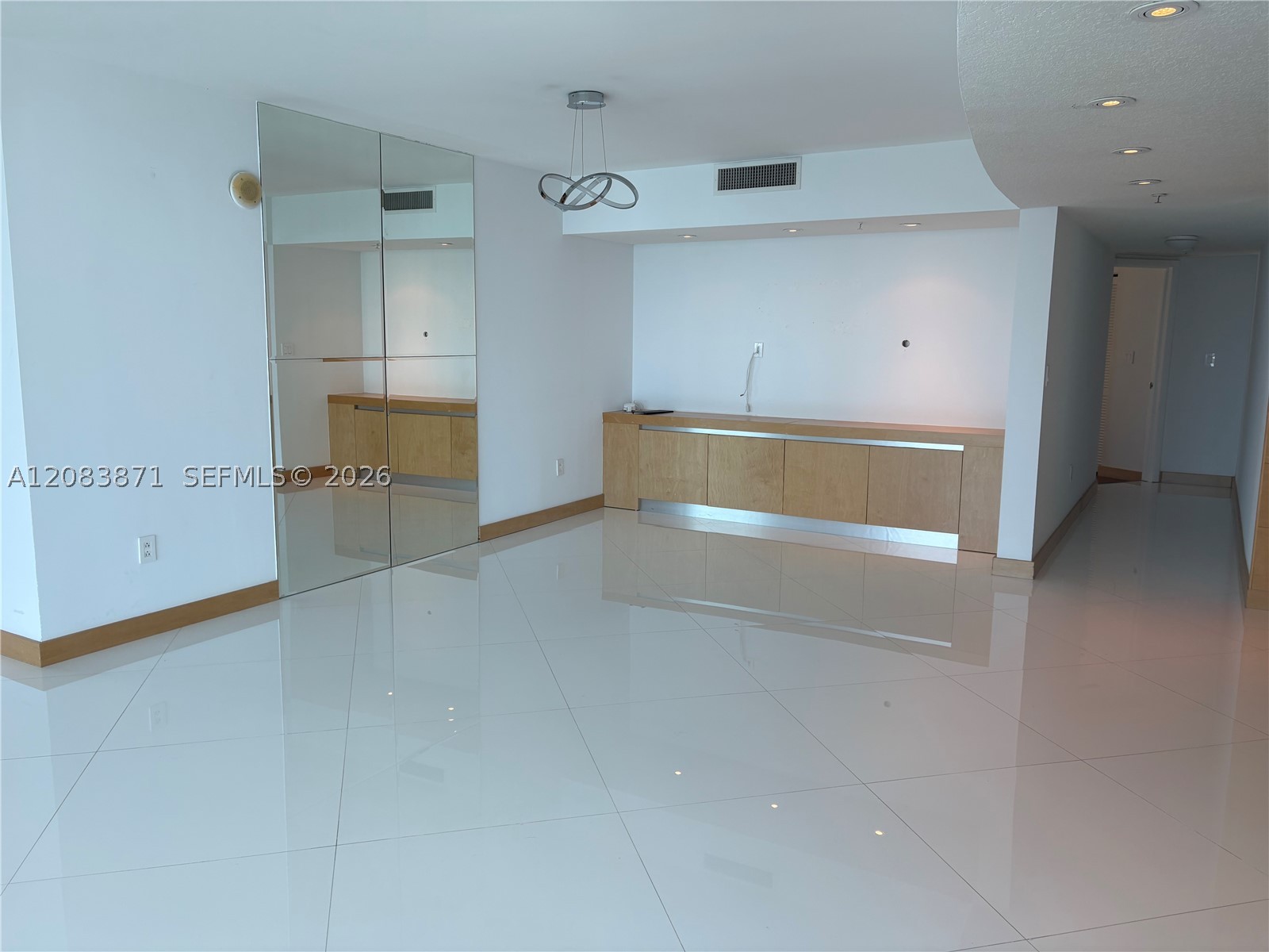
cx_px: 634
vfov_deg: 53.1
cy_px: 476
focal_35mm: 26
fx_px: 953
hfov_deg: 67.3
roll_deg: +0.7
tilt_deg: -7.2
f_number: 1.6
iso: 32
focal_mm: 5.96
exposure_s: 1/161
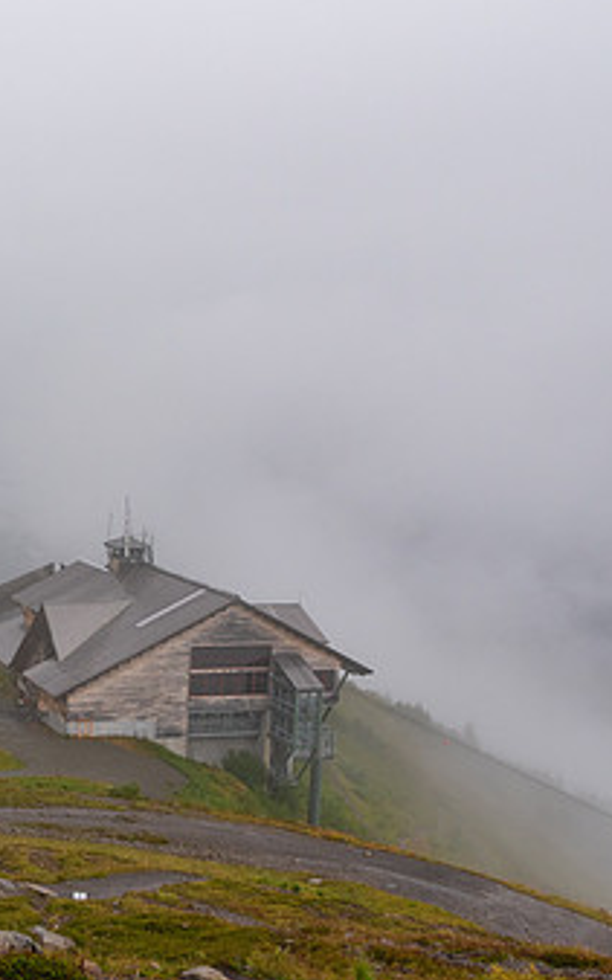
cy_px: 471
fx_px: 1122
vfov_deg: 47.2
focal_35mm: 42
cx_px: -160
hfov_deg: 26.4
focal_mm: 24
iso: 500
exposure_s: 1/500
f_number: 9
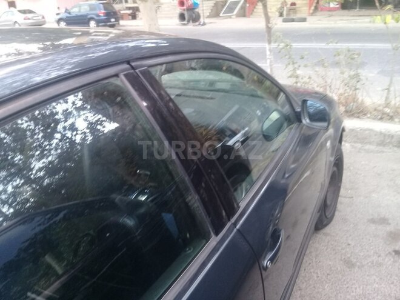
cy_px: 150
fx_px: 358
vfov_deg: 45.4
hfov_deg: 58.4
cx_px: 200
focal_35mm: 31
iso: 64
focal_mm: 3.3
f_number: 2.2
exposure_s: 1/33
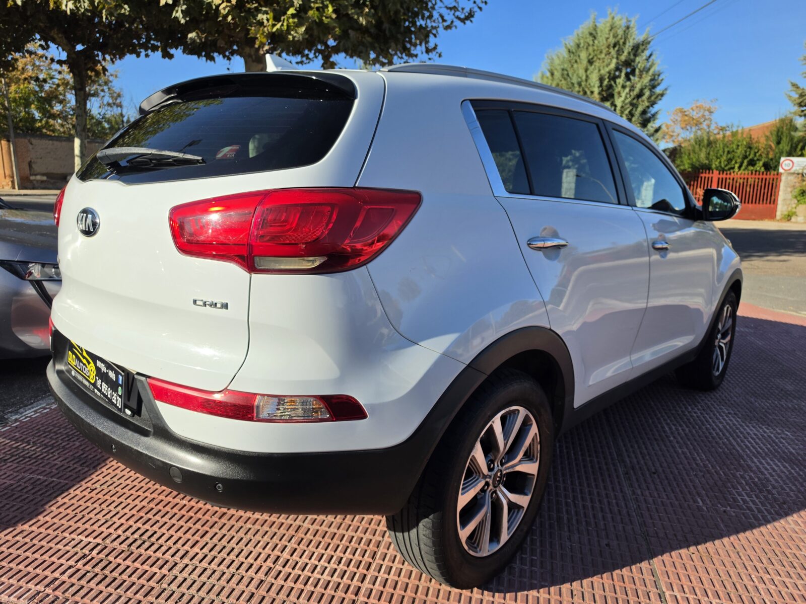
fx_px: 536
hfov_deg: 73.9
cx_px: 403
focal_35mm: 23
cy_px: 302
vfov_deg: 58.9
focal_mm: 6.5
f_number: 1.4
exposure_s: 1/7939
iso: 64
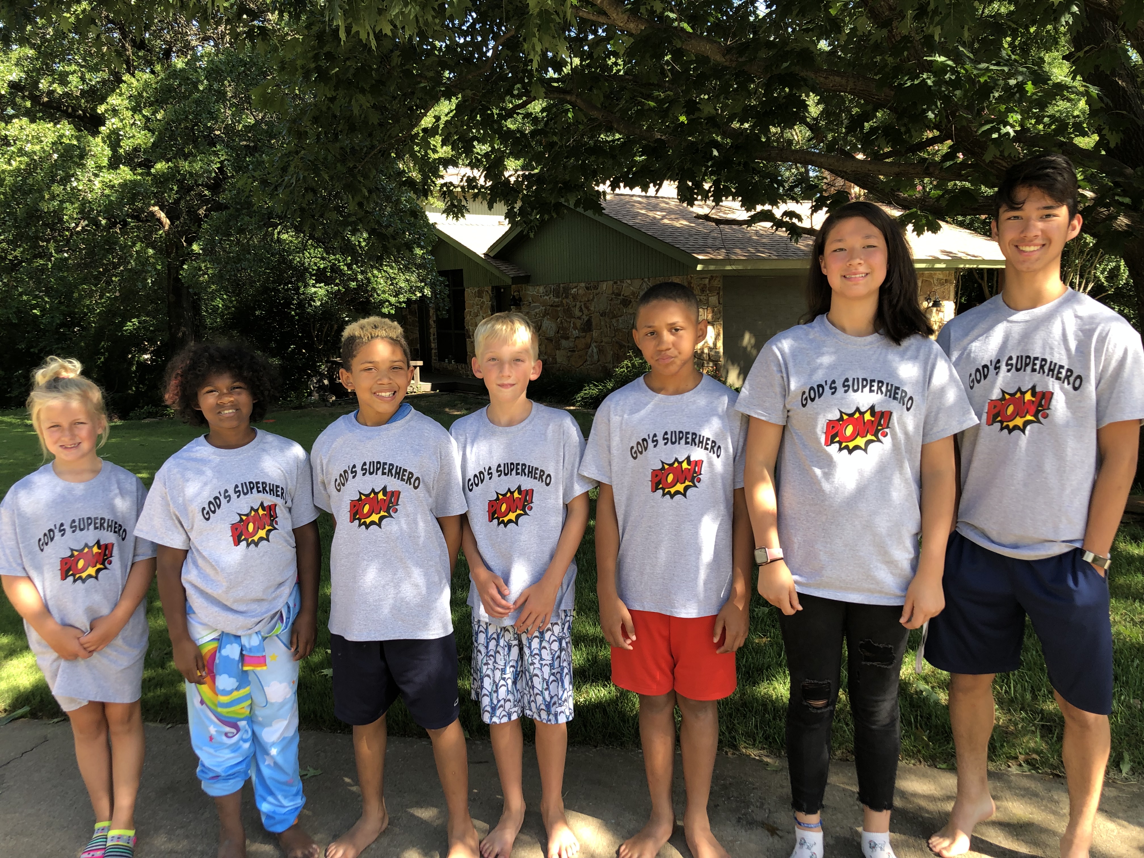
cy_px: 429
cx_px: 572
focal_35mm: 28
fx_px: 925
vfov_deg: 49.7
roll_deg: -0.4
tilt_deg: -9.0
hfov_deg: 63.4
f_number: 1.8
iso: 20
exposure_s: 1/216
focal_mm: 3.99
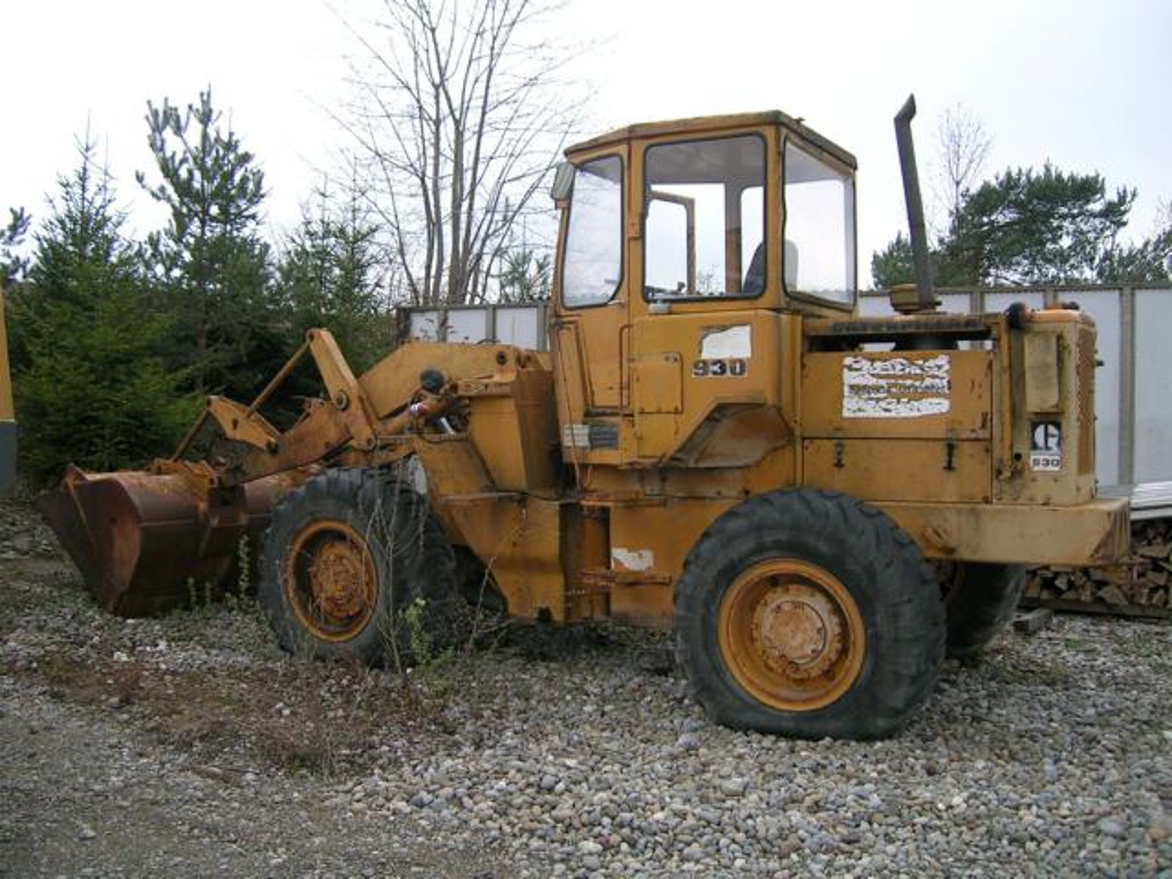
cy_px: 440
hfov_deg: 52.6
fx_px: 1185
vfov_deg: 40.7
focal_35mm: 35
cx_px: 586
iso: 50
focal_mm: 5.4
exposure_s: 1/268
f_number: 2.8
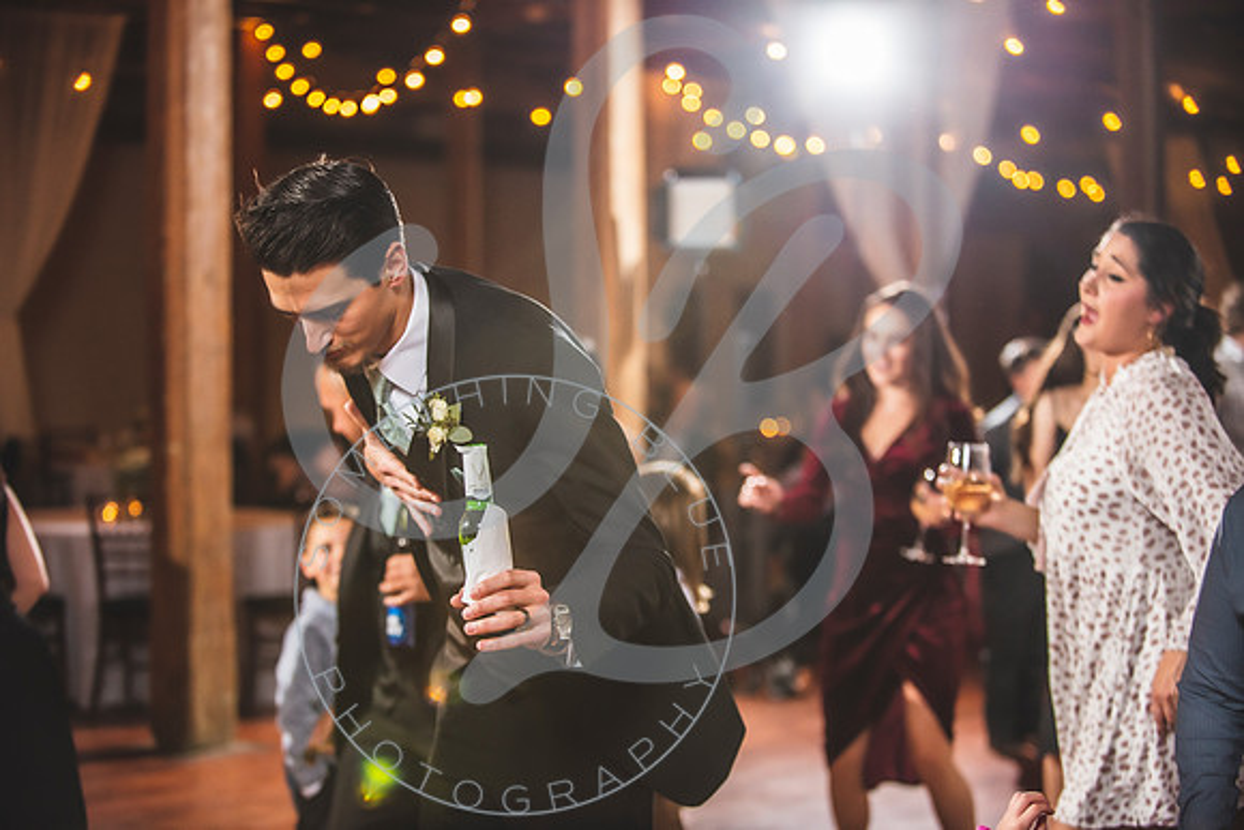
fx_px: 2419
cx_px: 622
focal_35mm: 70
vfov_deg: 19.5
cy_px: 415
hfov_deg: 28.8
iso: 1250
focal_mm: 70
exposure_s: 1/200
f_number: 2.8
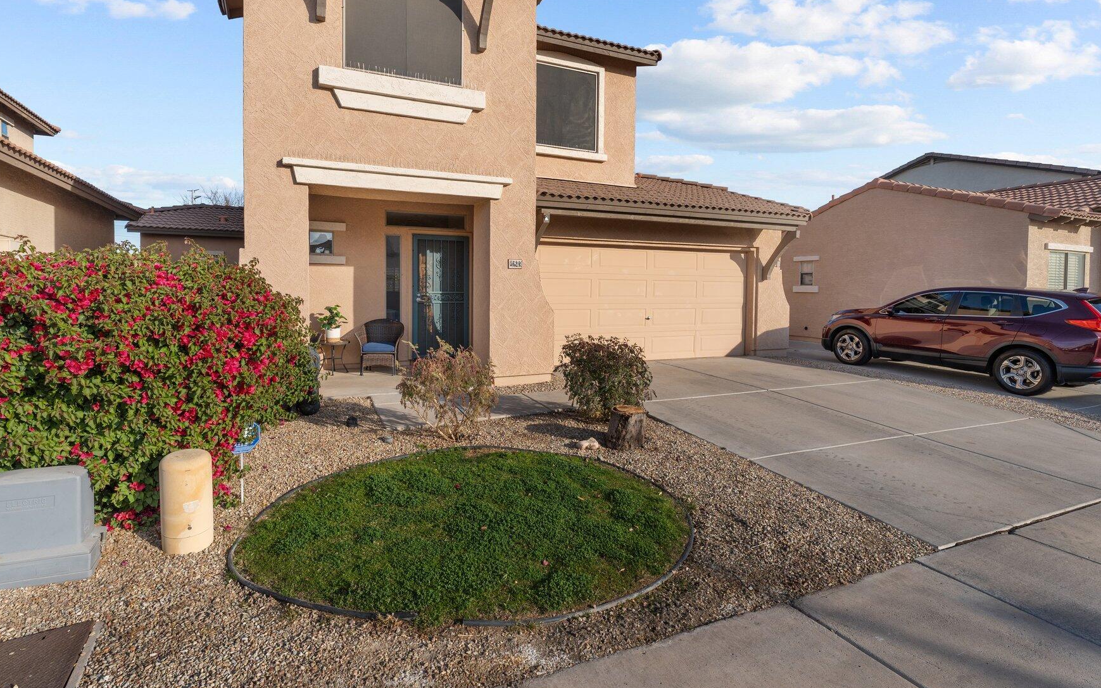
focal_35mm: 18
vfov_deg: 64.1
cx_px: 517
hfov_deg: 90.2
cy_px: 305
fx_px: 547
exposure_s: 1/1250
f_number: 8
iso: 500
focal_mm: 15.2
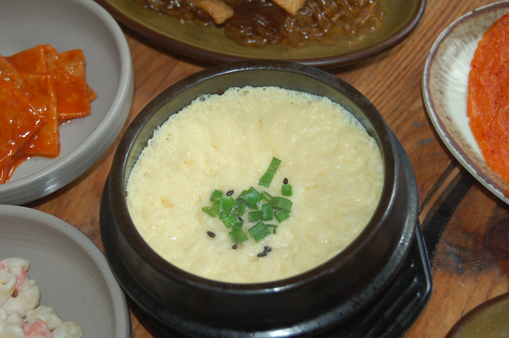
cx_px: 254
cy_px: 169
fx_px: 954
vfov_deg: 20.1
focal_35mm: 68
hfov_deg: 29.9
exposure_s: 1/60
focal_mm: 45
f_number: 5.3
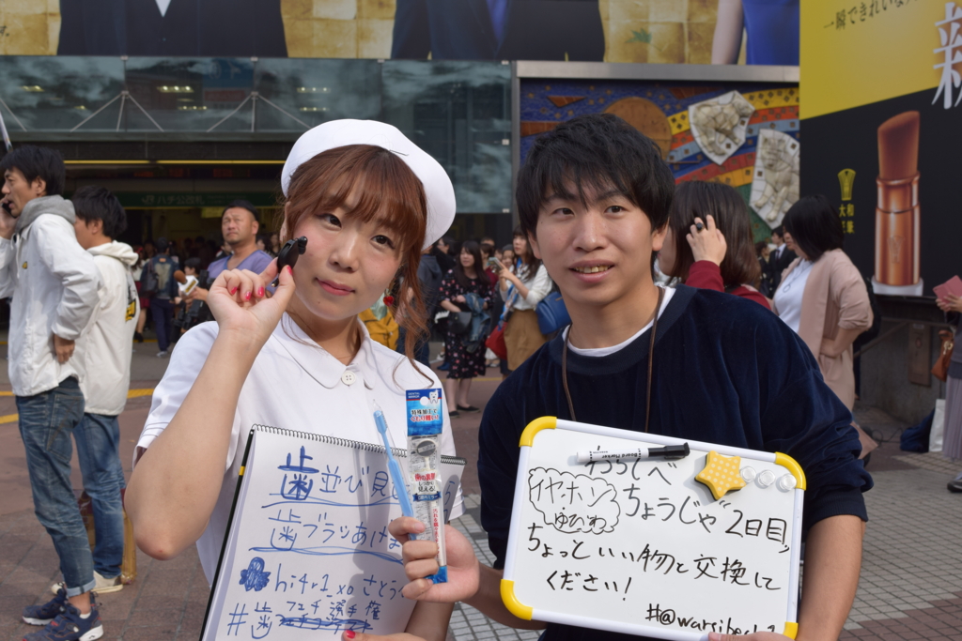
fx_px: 1163
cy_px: 320
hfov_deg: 45.0
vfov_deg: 30.9
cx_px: 481
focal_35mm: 44
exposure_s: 1/320
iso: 200
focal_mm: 29
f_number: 9
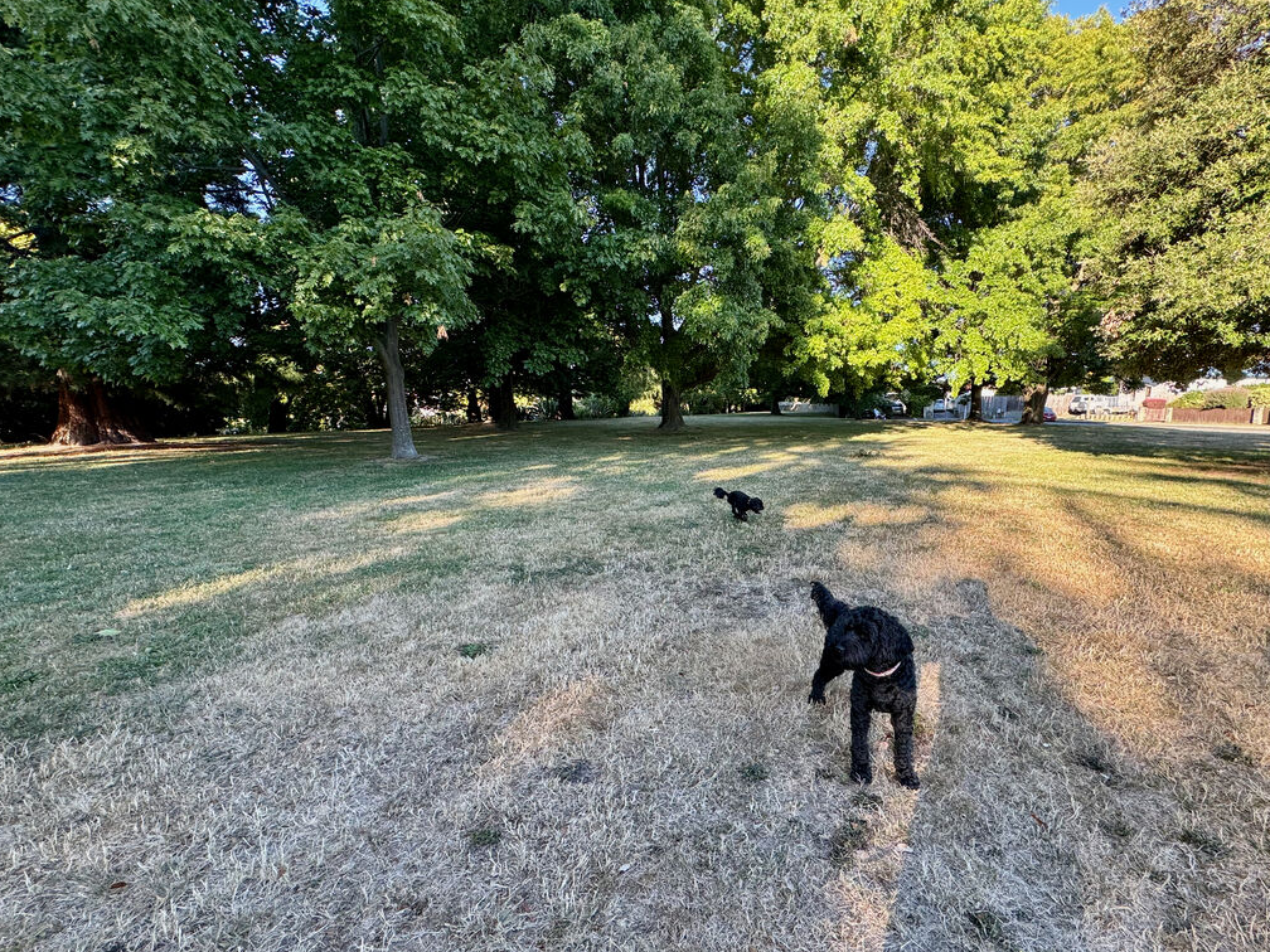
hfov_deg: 94.3
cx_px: 689
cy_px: 515
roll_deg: +0.3
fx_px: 587
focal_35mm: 16
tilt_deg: -10.2
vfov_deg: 78.0
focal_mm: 2.22
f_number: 2.2
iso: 40
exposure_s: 1/140
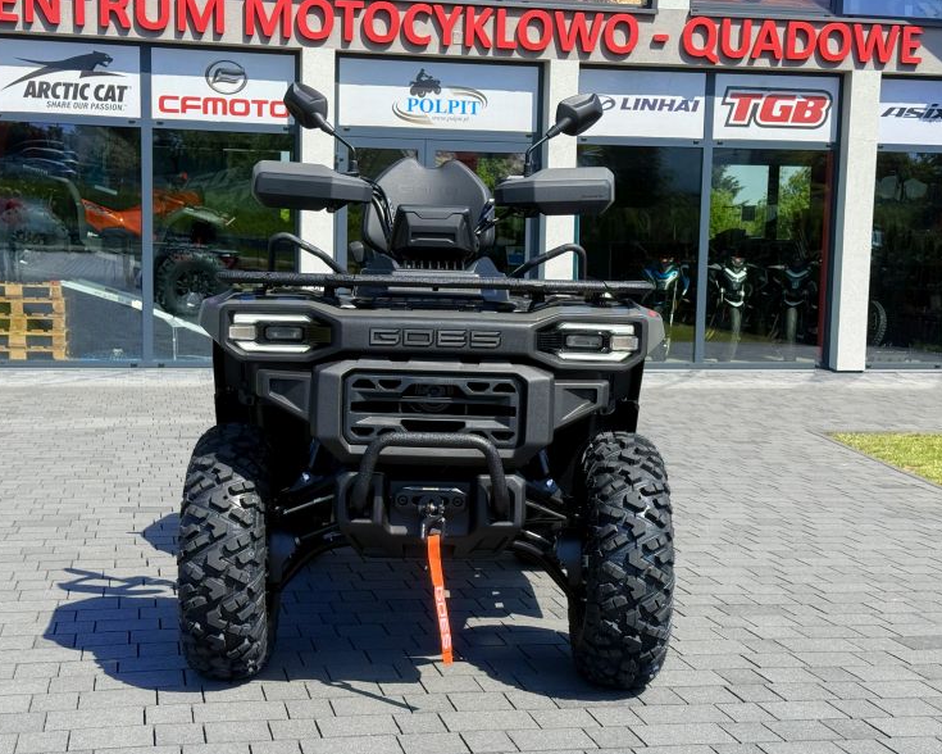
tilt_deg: -5.5
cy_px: 378
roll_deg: -1.7
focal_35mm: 51
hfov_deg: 36.6
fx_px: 1422
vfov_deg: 29.7
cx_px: 433
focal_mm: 6.76
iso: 64
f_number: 1.78
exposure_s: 1/3378
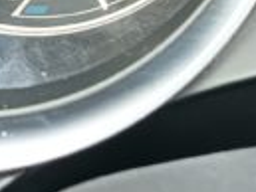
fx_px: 1059
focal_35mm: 143
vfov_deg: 9.0
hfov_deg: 12.9
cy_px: -323
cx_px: 407
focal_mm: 5.27
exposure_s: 1/50
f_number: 1.7
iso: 408
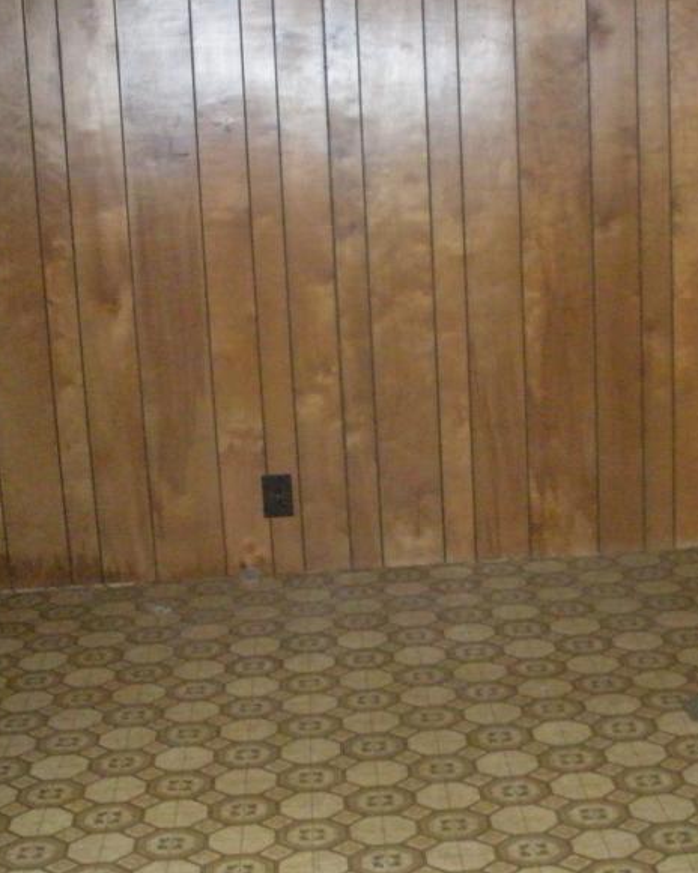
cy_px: 467
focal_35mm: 62
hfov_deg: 24.3
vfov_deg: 30.5
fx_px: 1601
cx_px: 516
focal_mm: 6.3
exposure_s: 1/60
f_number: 3.5
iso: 800
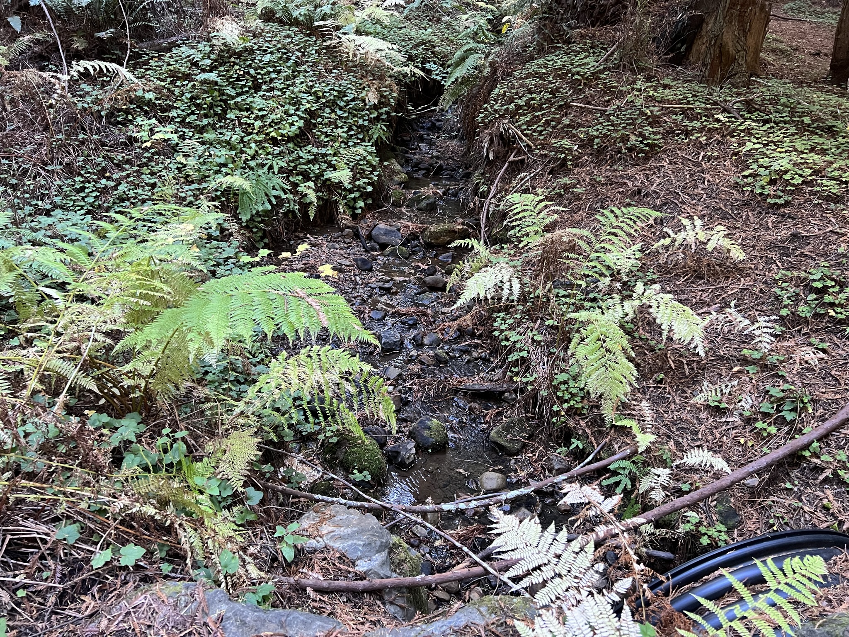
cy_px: 318
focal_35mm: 26
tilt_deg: -27.6
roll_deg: -2.3
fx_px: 638
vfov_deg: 53.1
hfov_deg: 67.3
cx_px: 424
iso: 500
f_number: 1.5
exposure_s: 1/54
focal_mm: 5.7
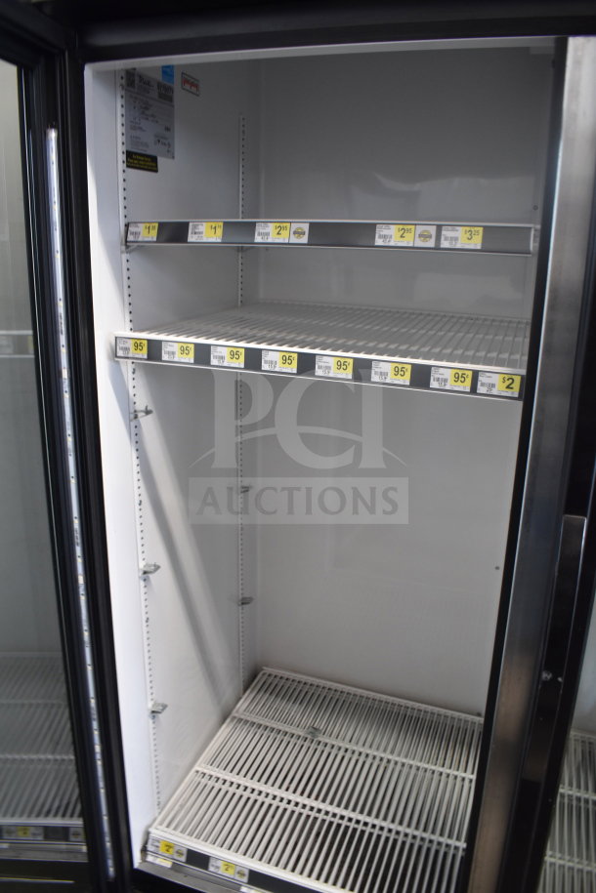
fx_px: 670
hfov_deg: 47.9
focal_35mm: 27
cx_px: 298
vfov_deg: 67.4
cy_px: 446
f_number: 3.5
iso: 1000
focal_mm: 18
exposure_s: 1/30
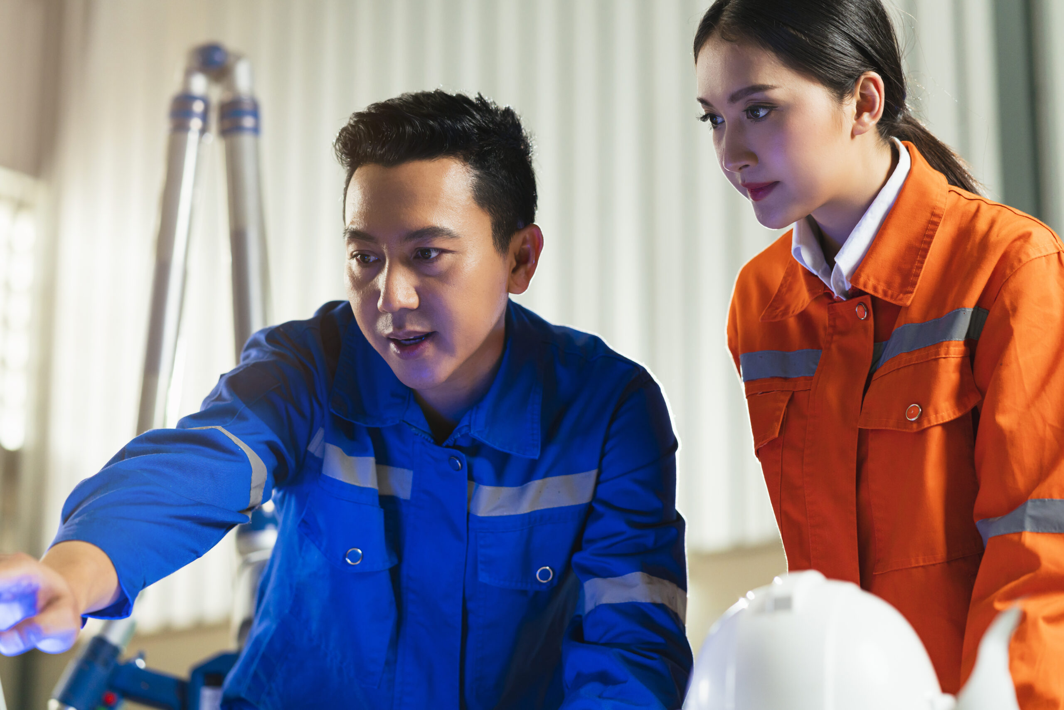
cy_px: 355
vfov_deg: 16.1
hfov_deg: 23.9
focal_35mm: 85
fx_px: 2513
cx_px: 532
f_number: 2.8
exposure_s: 1/200
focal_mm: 85
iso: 640
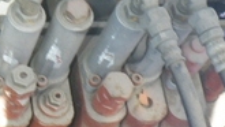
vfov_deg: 11.1
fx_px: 645
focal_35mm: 108
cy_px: 142
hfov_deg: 18.8
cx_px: -40
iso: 80
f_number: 3.8
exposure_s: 1/80
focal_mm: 6.1
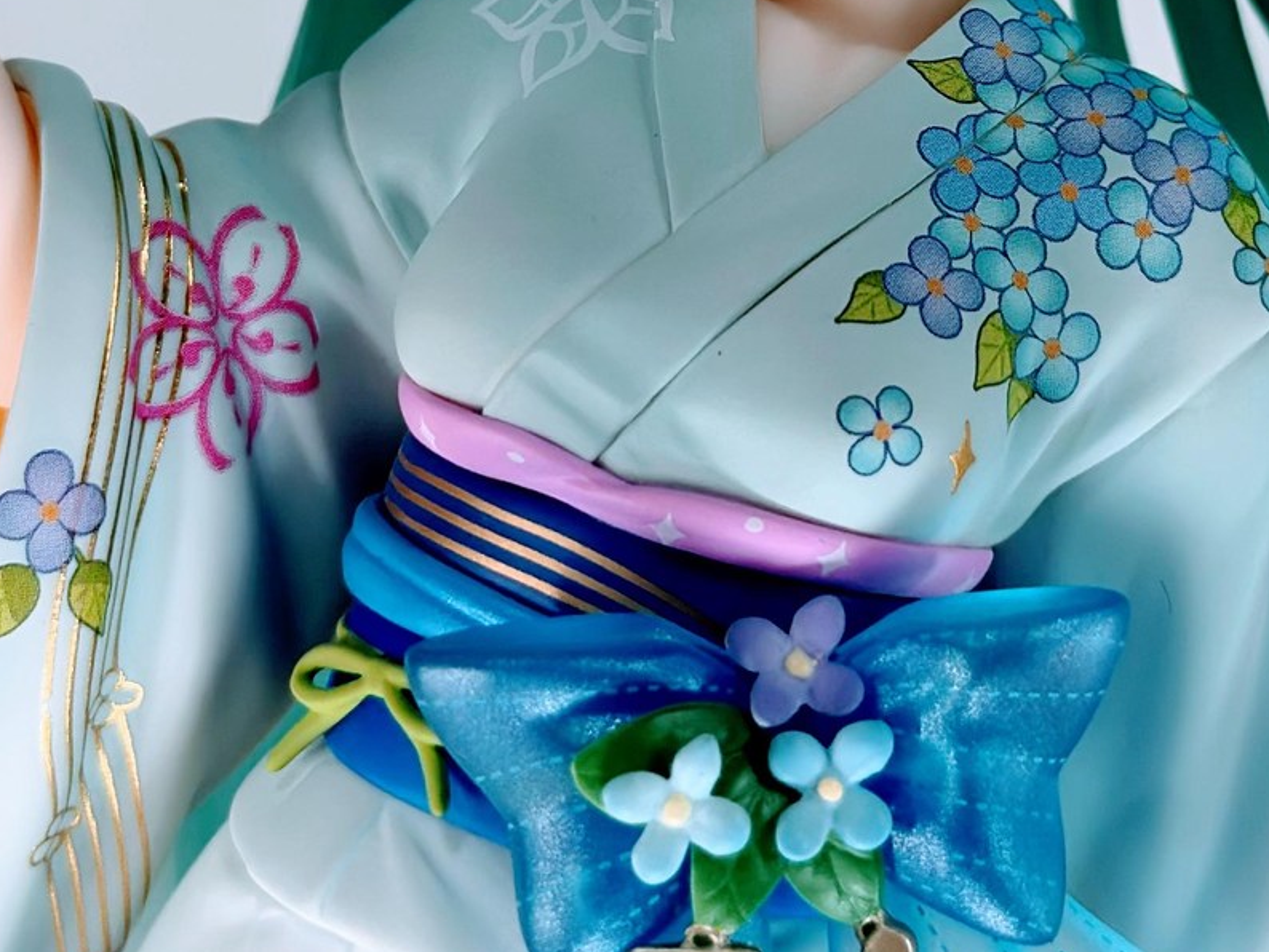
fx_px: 4254
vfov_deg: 12.7
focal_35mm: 116
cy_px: 53
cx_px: 690
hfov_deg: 17.0
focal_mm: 6.86
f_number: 1.78
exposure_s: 1/248
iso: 80
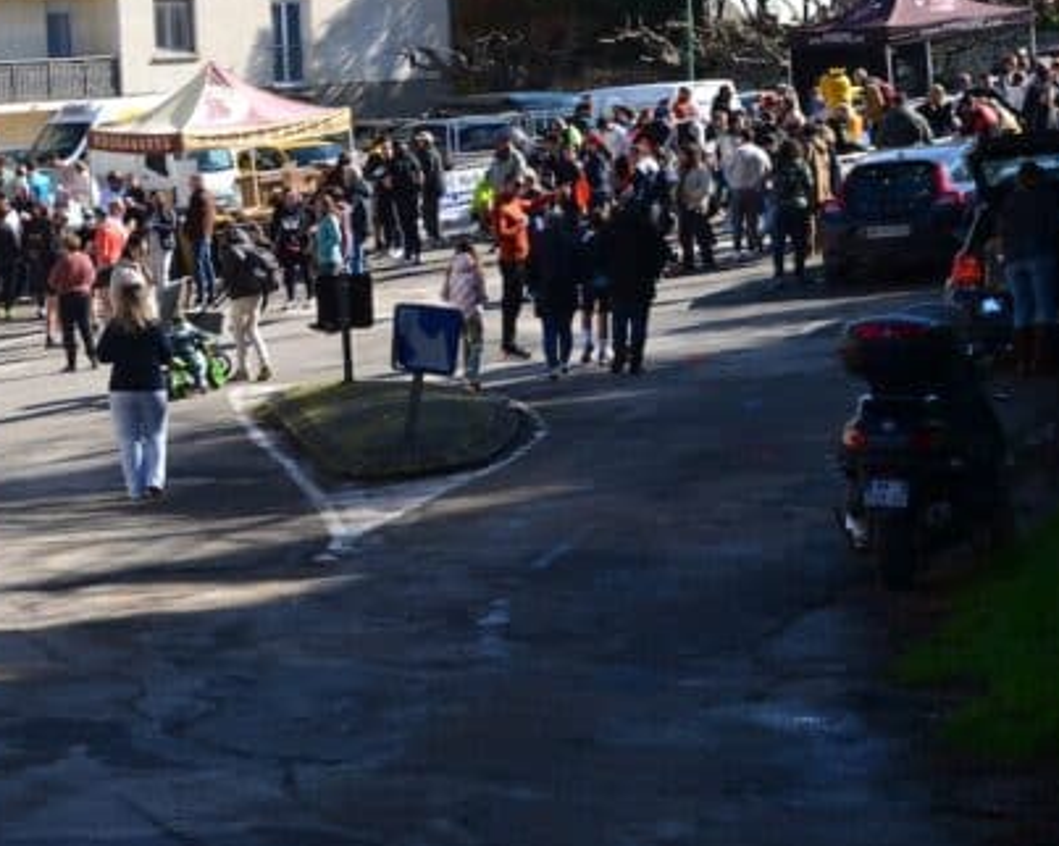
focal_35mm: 94
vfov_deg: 16.3
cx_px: 89
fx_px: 2941
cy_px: 318
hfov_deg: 20.0
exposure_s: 1/320
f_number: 10
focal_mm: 35
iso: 400
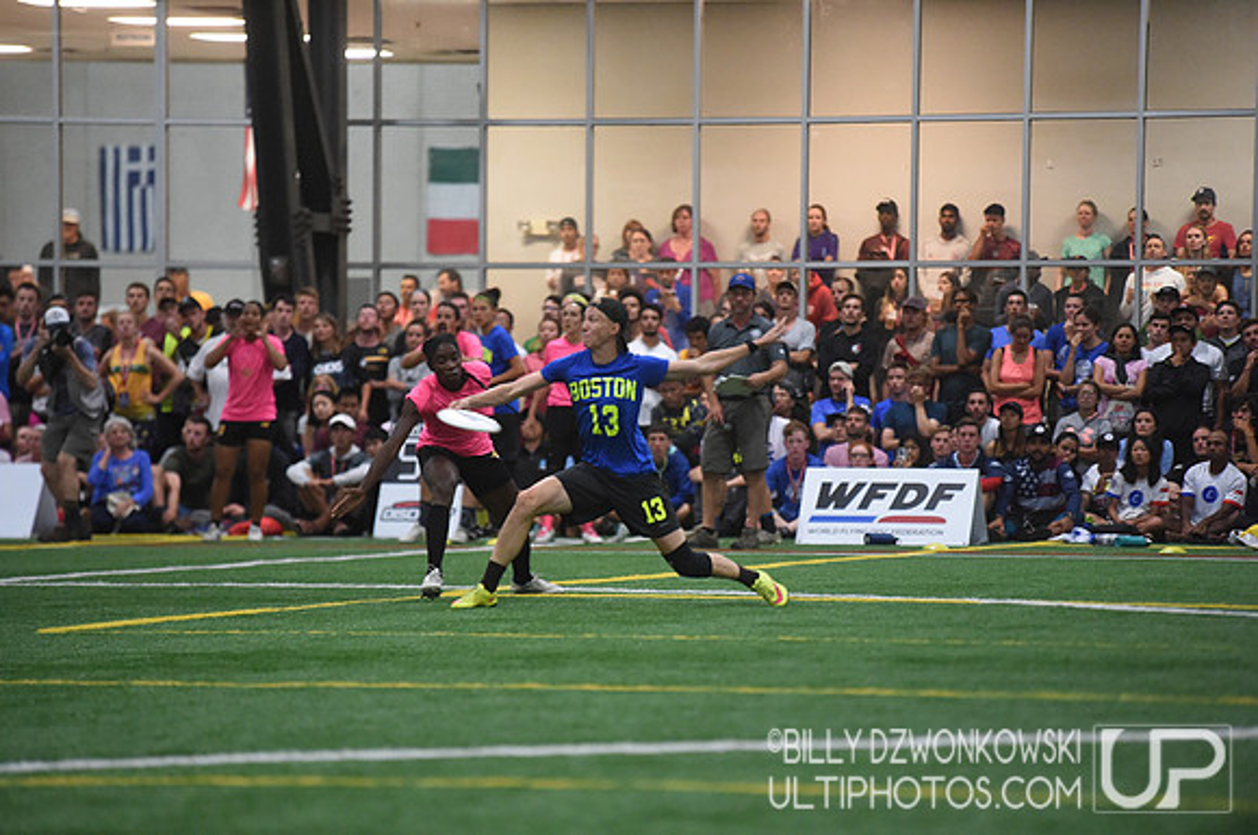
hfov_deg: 10.3
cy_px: 418
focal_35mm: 200
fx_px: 6979
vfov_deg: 6.8
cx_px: 629
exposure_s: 1/500
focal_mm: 200
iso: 10000
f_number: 2.8
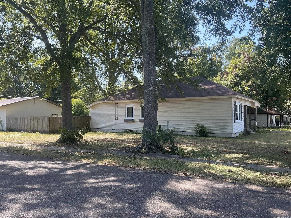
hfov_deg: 63.4
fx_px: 235
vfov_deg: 49.7
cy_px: 109
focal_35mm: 28
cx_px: 146
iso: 25
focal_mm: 3
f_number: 1.8
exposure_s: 1/266
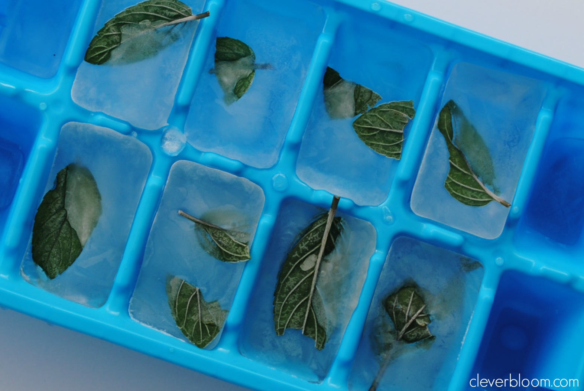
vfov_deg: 32.0
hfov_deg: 46.3
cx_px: 292
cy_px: 196
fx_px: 682
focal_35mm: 42
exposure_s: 1/160
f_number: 6.3
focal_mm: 28
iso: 100
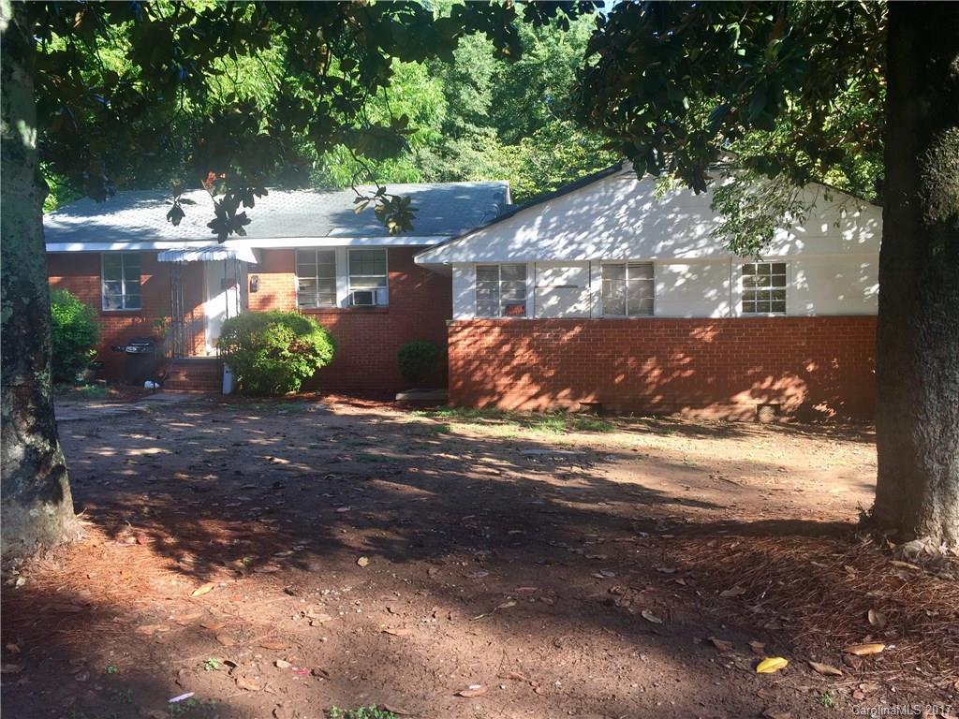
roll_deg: +0.2
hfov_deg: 61.7
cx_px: 480
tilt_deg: -2.7
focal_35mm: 29
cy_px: 360
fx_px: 803
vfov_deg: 48.2
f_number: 2.2
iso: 32
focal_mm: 4.15
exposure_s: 1/208
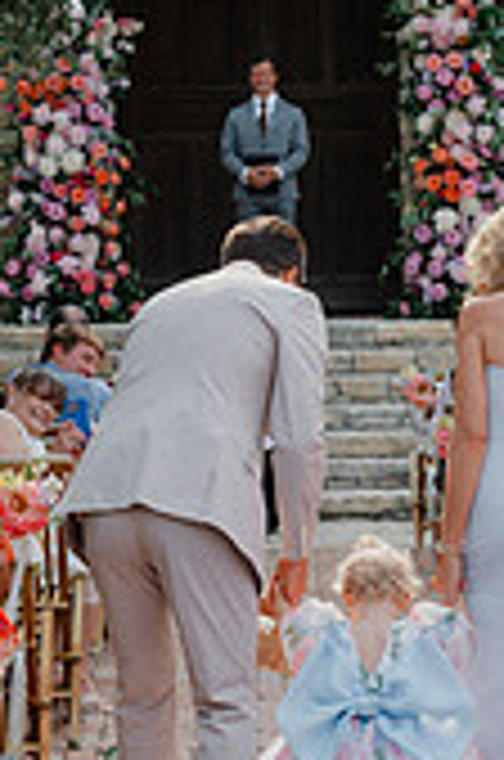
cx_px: 367
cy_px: 531
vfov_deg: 12.8
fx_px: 3374
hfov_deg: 8.5
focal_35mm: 160
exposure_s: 1/400
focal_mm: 60
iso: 100
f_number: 5.6
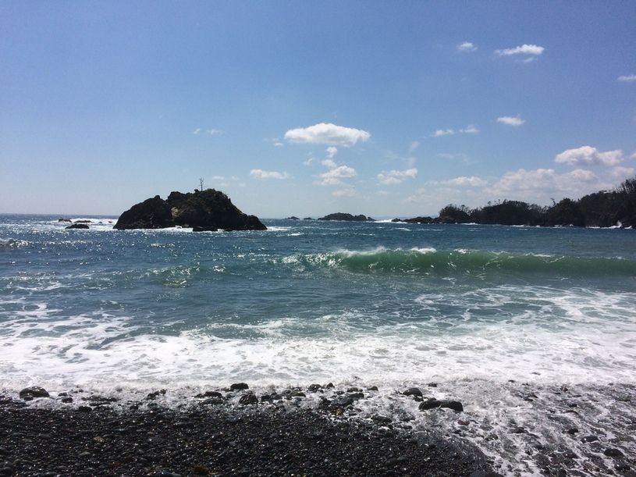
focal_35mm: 29
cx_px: 318
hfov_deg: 61.7
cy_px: 238
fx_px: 533
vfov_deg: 48.2
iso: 32
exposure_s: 1/6849
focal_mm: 4.15
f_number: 2.2
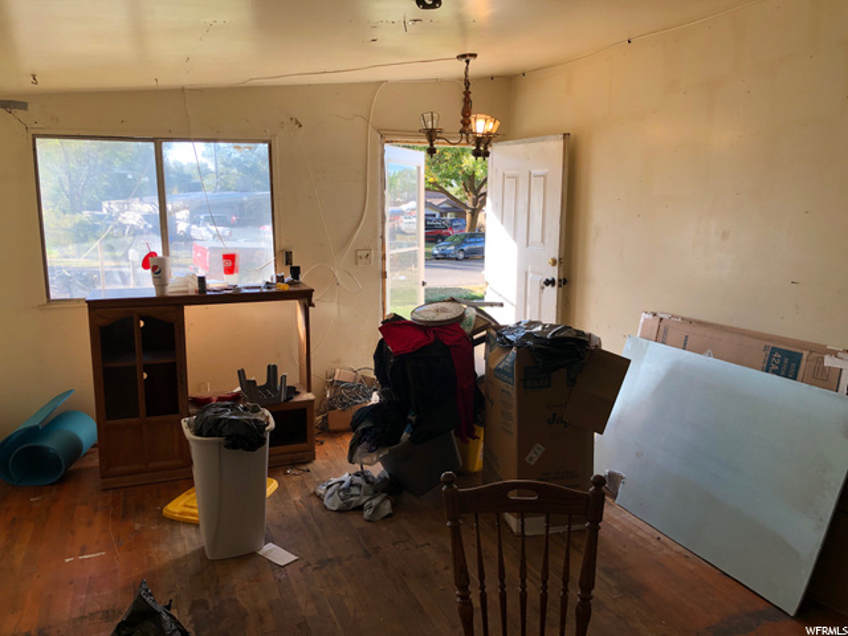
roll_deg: -0.9
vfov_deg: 49.7
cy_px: 318
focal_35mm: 28
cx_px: 424
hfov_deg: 63.4
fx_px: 686
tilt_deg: -8.3
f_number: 1.8
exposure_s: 1/120
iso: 25
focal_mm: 4
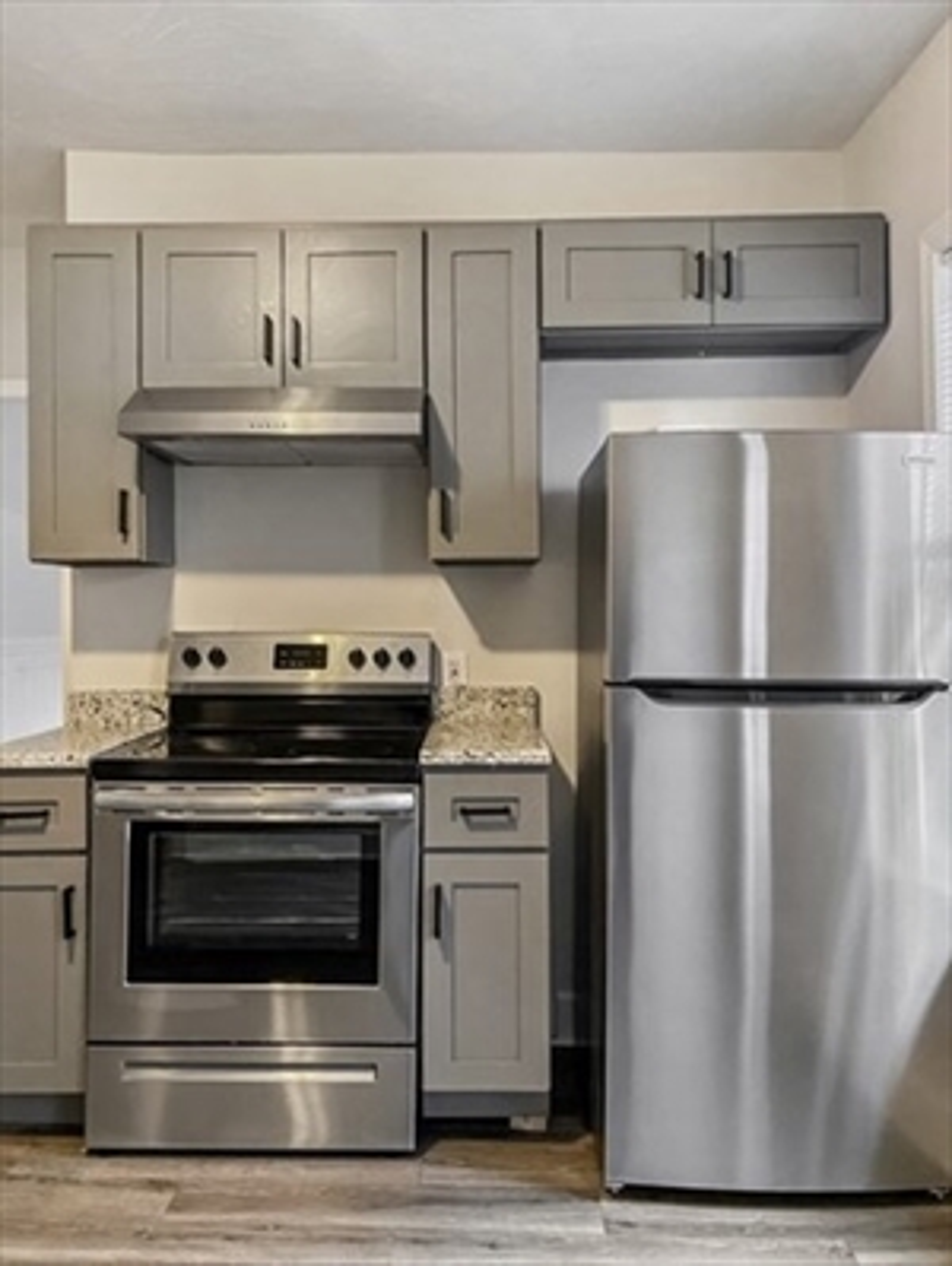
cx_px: 476
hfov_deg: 53.1
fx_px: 952
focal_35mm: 26
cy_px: 633
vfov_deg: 67.3
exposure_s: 1/60
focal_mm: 4.25
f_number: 1.8
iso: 500
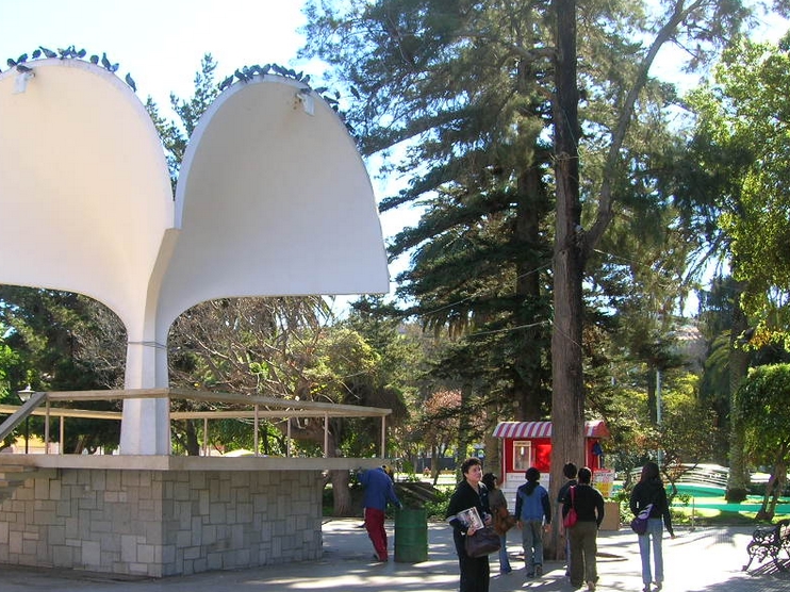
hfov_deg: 42.9
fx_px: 1004
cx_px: 339
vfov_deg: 32.7
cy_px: 362
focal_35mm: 44
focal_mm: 5.7
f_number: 4.9
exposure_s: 1/68.5
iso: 50
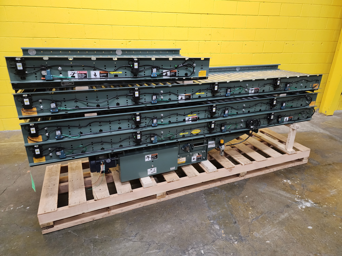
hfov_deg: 73.9
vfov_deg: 58.9
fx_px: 227
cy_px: 128
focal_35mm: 23
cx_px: 171
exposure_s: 1/120
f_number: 1.8
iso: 800
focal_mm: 6.4
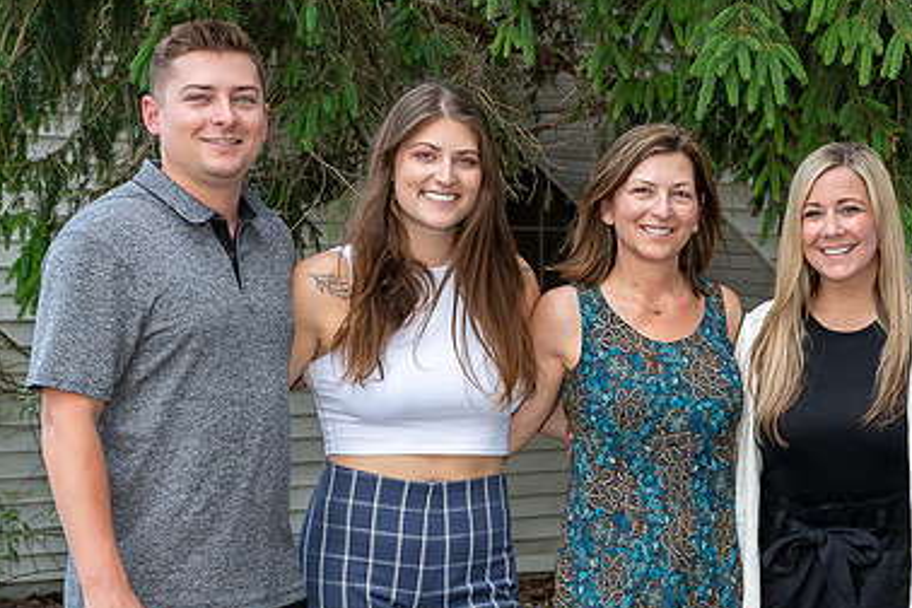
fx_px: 2457
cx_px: 697
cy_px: 448
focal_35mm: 97
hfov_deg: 20.8
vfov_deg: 14.1
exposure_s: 1/200
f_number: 4
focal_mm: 36
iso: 160
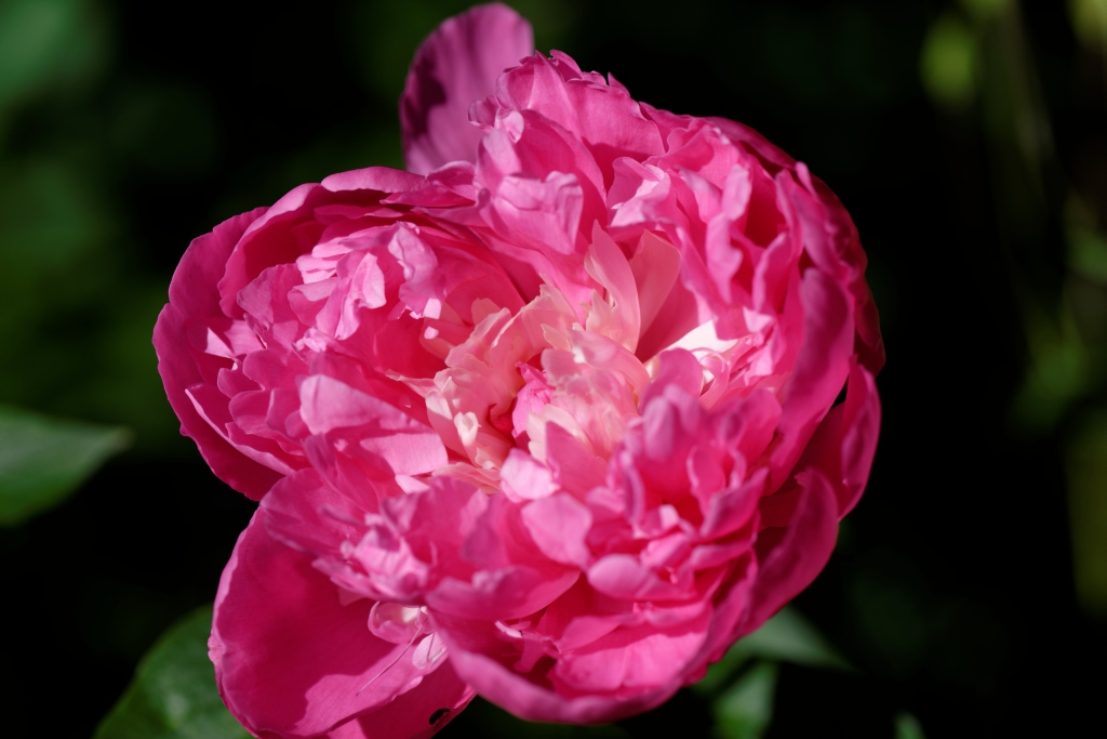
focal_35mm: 105
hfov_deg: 19.5
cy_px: 370
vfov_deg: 13.0
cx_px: 554
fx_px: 3229
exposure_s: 1/640
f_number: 6.3
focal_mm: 105
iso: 100
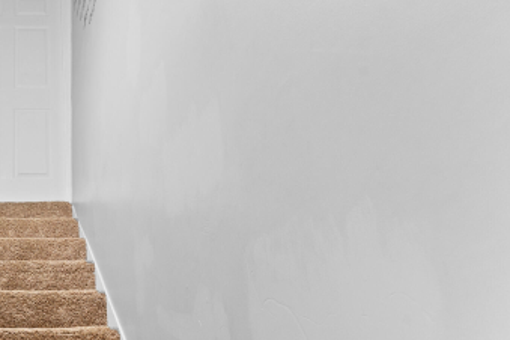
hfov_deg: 48.5
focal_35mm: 31
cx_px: -11
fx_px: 439
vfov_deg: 41.3
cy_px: 248
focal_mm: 14
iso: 200
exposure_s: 1/1.67
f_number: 10
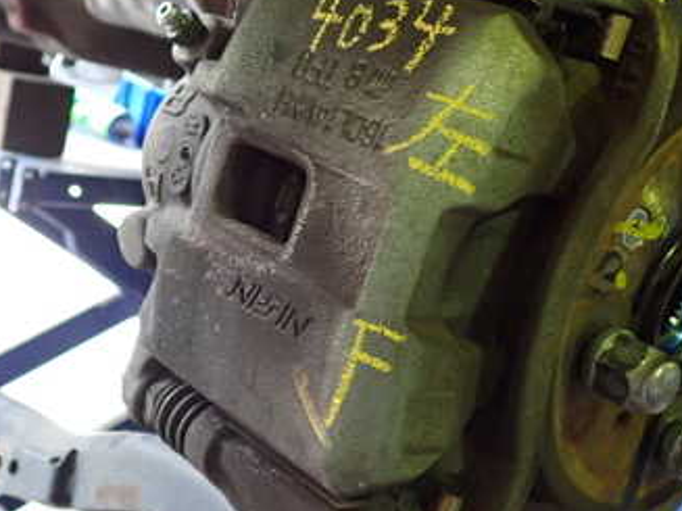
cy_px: 204
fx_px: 1083
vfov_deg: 26.5
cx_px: 267
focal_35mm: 55
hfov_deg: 34.8
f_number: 2.3
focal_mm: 5.4
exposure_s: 1/40
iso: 320
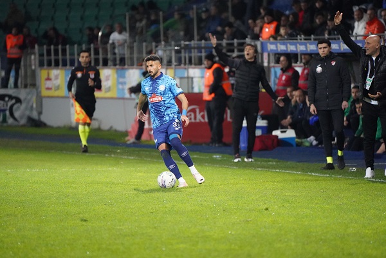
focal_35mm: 400
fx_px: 4289
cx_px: 193
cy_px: 129
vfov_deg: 3.4
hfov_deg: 5.2
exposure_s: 1/1000
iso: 12800
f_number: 5.6
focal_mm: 400
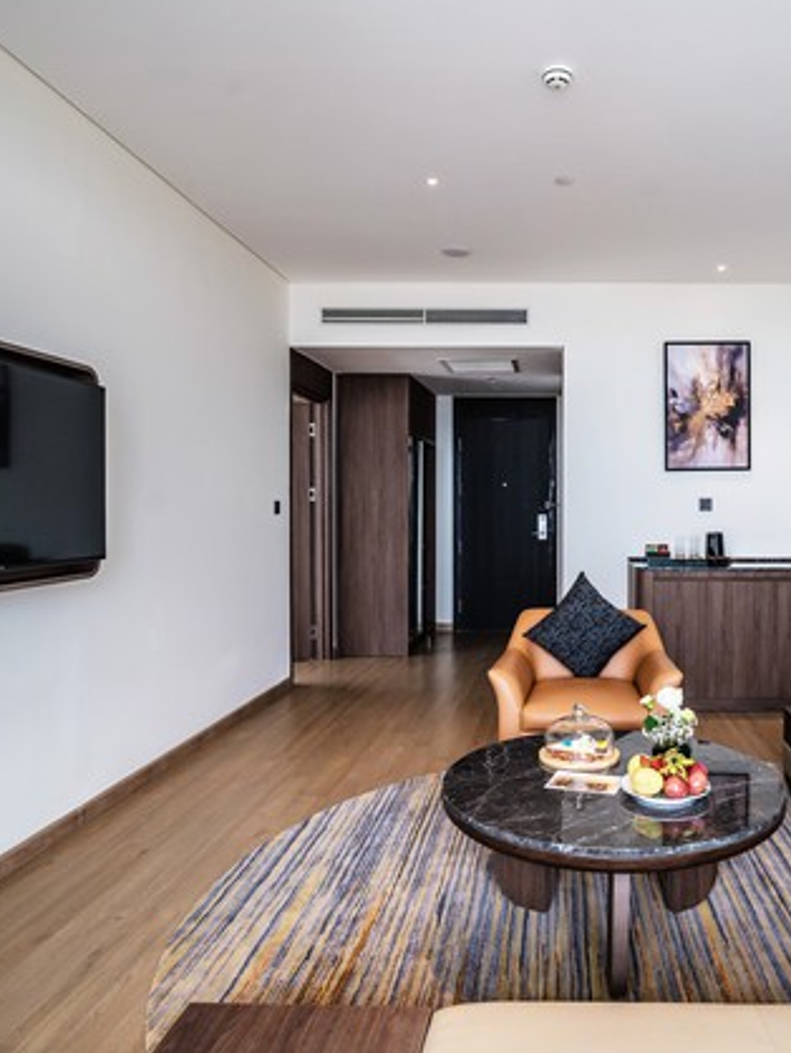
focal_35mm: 25
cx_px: 552
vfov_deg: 69.4
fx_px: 761
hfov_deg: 53.4
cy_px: 521
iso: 800
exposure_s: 1/200
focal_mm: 17
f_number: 5
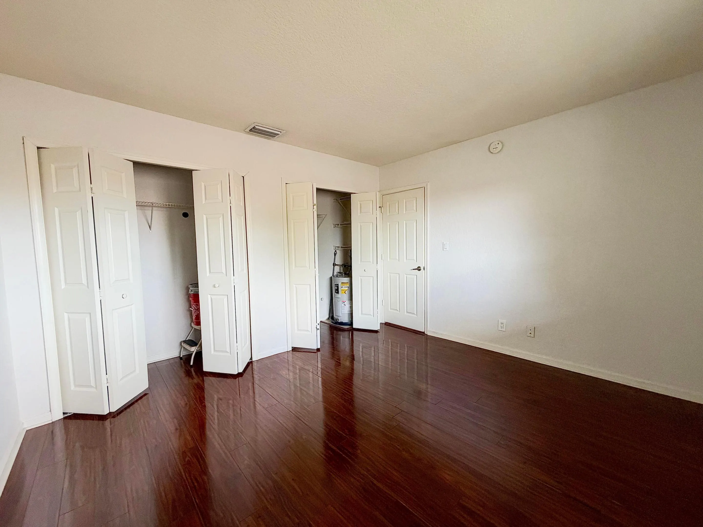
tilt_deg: -3.7
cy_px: 264
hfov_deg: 102.1
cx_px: 352
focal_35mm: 14
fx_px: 284
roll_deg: +0.6
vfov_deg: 85.7
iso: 320
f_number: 2.2
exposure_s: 1/107
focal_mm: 2.22
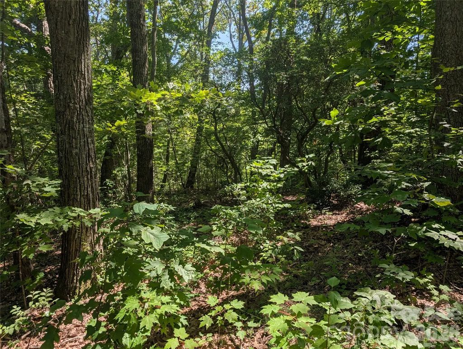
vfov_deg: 56.9
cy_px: 174
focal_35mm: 24
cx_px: 232
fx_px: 321
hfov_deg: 71.5
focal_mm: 6.9
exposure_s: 1/1558
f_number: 1.68
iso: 21
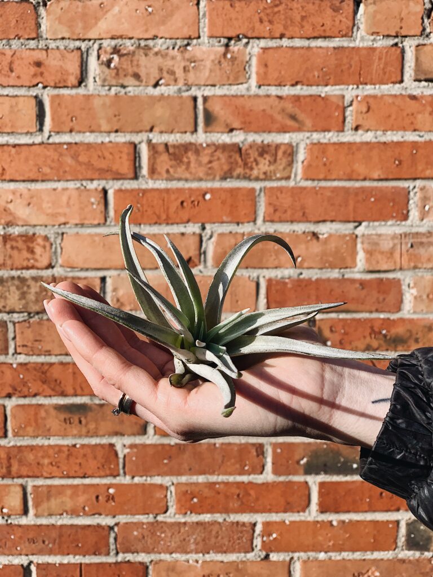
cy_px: 288
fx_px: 867
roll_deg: +0.4
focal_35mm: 52
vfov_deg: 36.8
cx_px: 216
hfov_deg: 28.0
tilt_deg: -8.5
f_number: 2.4
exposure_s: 1/716
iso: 16
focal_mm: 6
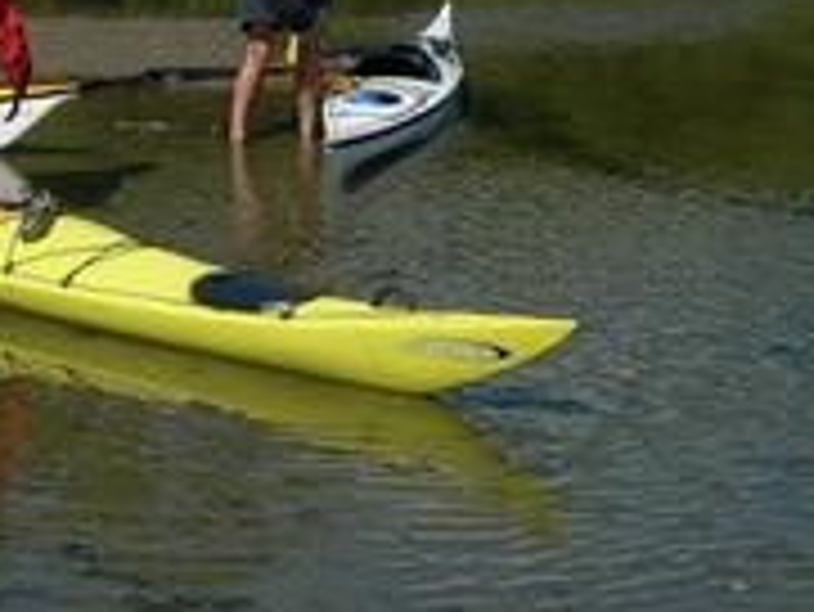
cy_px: -83
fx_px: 2471
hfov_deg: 18.5
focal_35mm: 105
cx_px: 112
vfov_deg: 13.8
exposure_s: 1/781
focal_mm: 7.8
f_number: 4.8
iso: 50
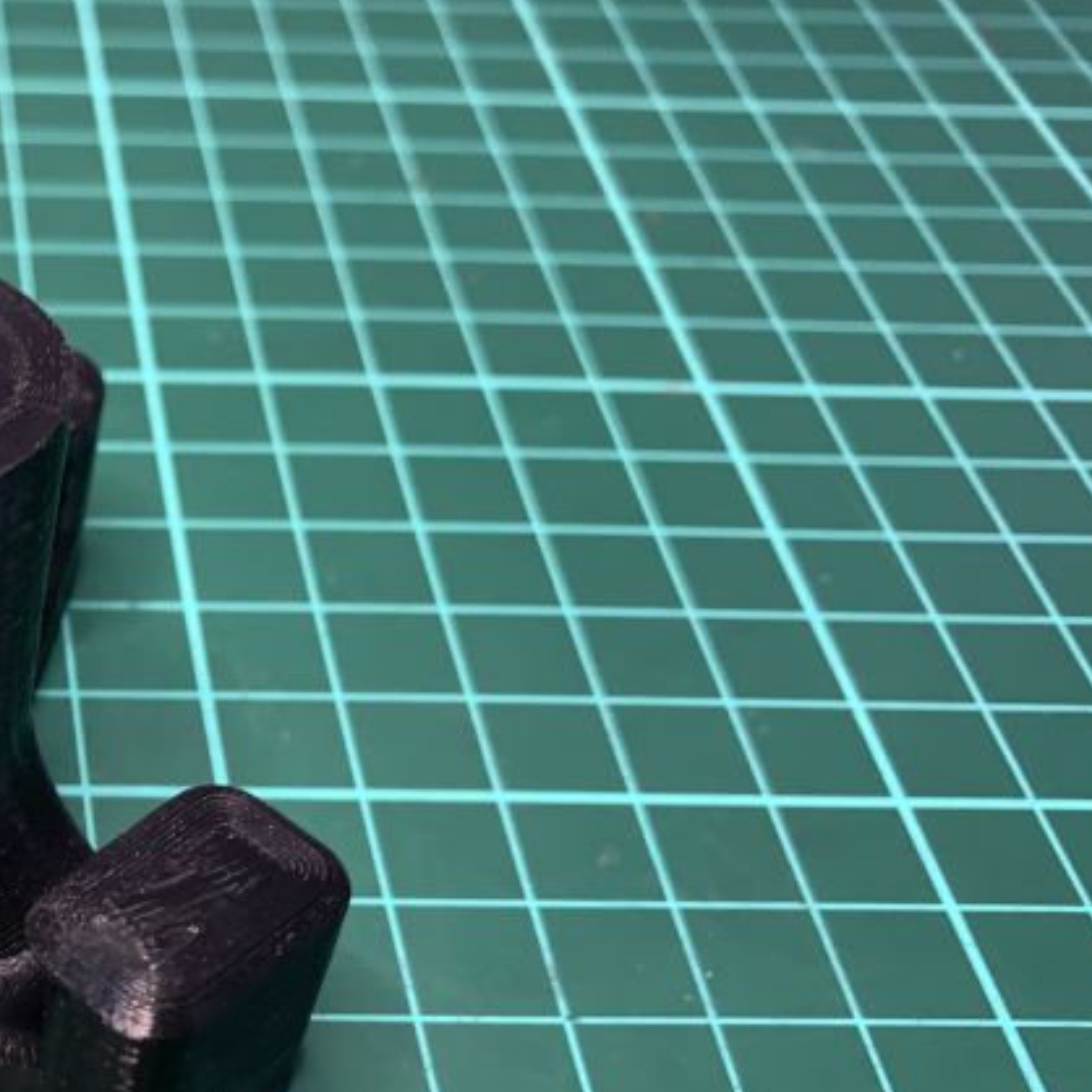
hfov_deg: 27.9
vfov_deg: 30.7
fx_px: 1963
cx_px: -159
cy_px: 794
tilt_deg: -48.1
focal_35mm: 55
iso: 125
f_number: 1.8
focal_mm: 4.25
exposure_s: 1/60
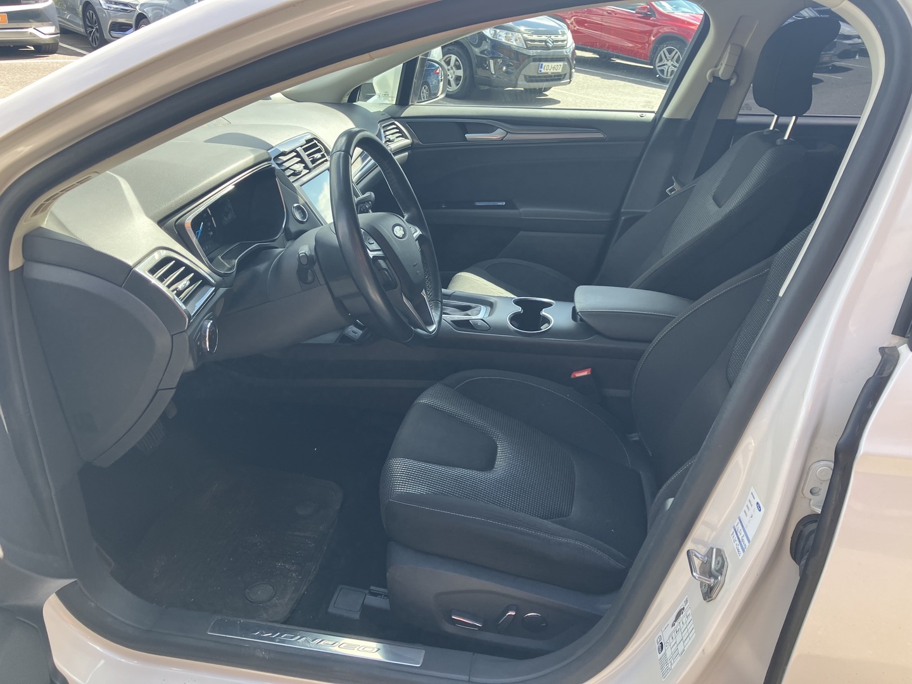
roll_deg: -3.0
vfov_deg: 49.7
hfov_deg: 63.4
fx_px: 738
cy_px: 342
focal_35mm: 28
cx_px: 456
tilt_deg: -23.0
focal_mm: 3.99
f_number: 1.8
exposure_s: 1/146
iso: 32
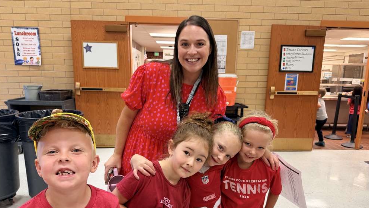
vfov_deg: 42.5
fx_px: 264
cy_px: 131
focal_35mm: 27
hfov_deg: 69.9
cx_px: 186
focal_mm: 6.76
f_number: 1.78
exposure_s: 1/60
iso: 160
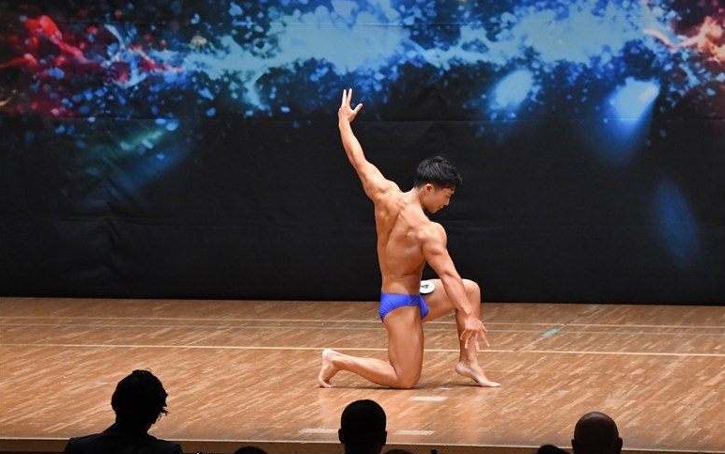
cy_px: 235
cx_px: 362
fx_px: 4546
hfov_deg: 9.1
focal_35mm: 230
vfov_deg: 5.7
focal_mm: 150
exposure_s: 1/400
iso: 6400
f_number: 5.6
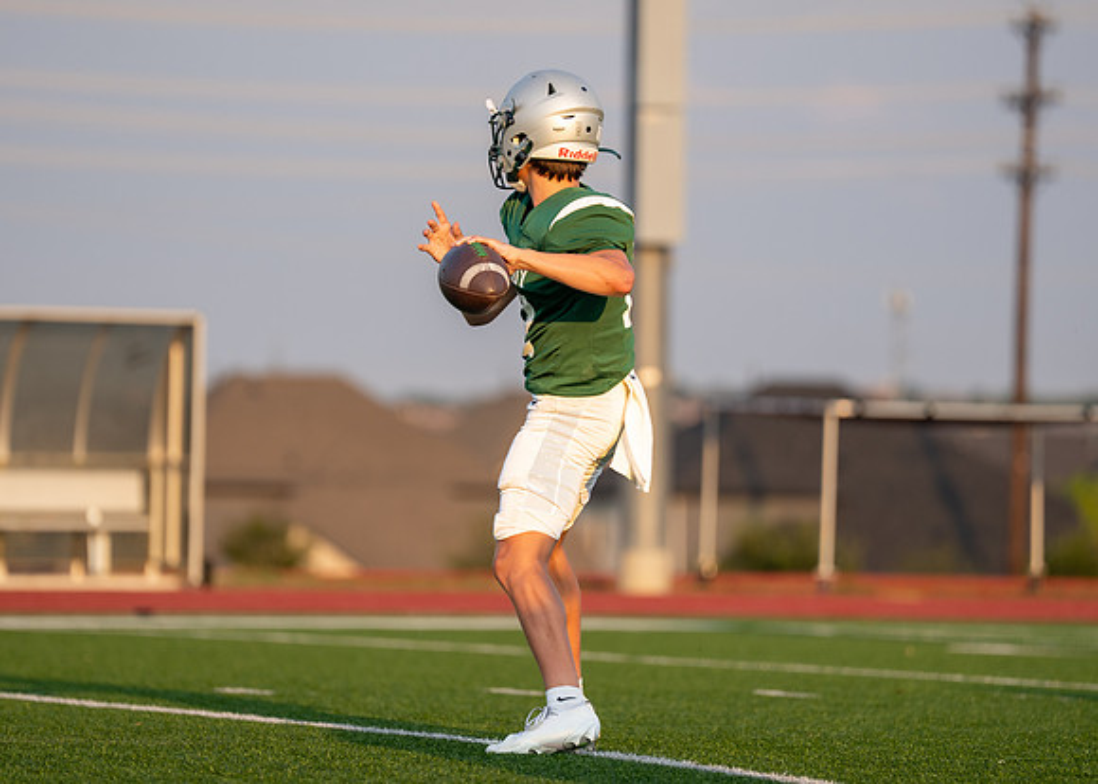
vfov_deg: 5.8
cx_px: 503
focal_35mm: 249
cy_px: 390
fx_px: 7760
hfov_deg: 8.1
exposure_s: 1/1250
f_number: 2.8
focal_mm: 200
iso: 160
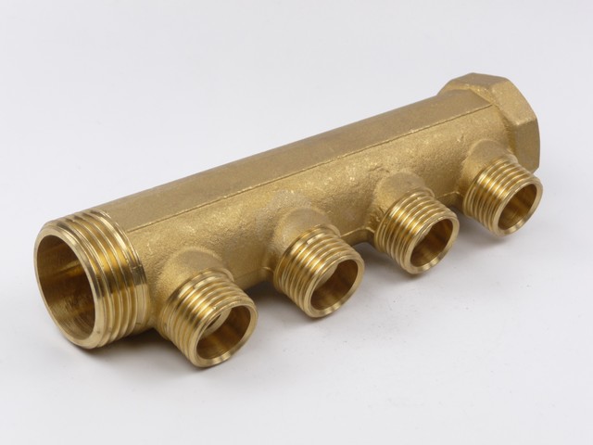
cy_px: 222
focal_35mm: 67
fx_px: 1148
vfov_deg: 21.9
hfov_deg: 29.0
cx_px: 296
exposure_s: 1/400
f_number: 4.5
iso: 100
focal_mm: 11.3
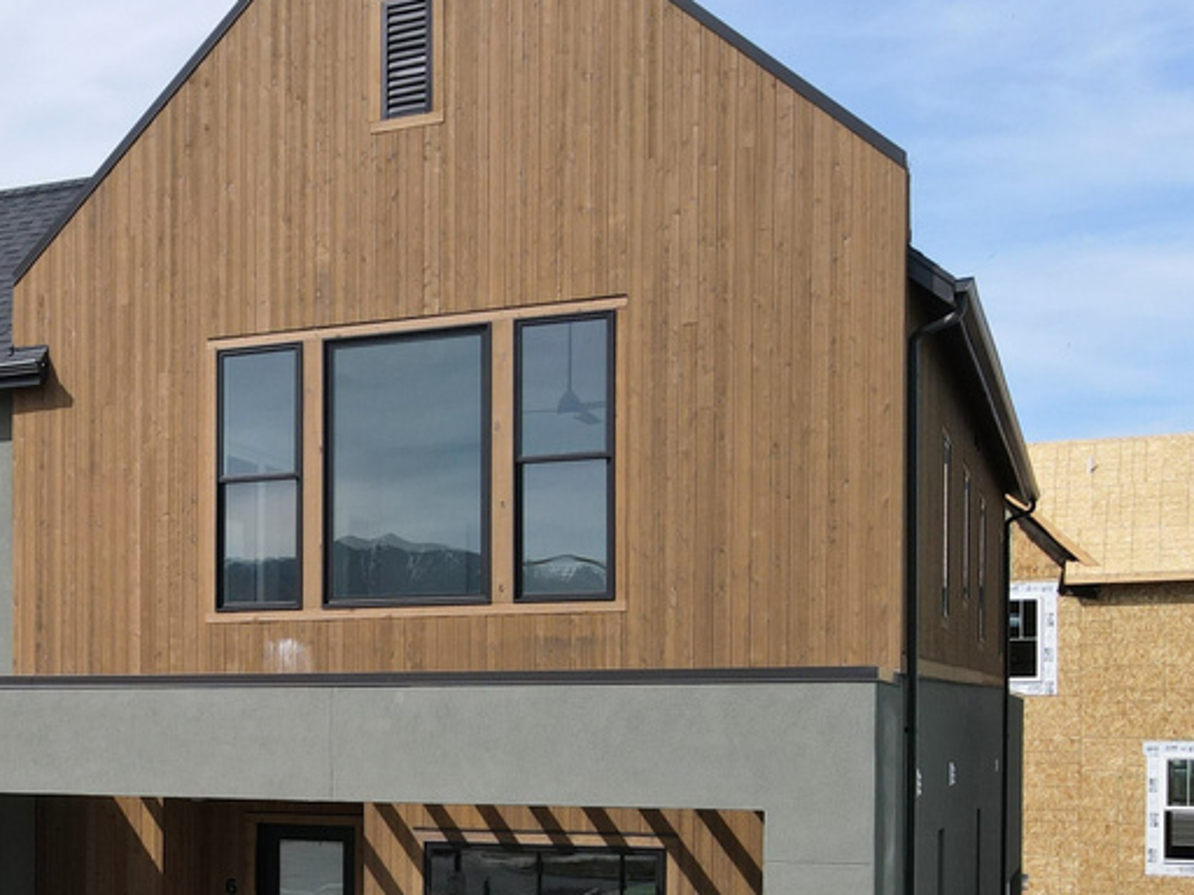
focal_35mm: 48
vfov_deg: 29.8
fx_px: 1656
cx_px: 180
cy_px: 678
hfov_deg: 37.7
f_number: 2.8
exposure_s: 1/800
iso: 100
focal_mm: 4.5
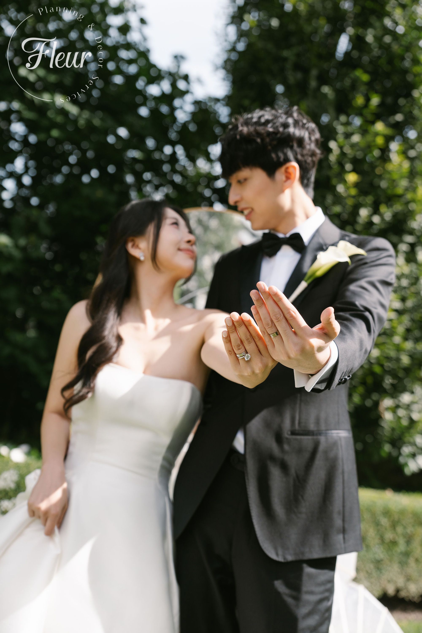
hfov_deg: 31.9
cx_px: 211
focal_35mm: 42
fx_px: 738
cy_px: 316
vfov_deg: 46.4
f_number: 2.8
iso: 100
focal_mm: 42
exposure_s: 1/1600
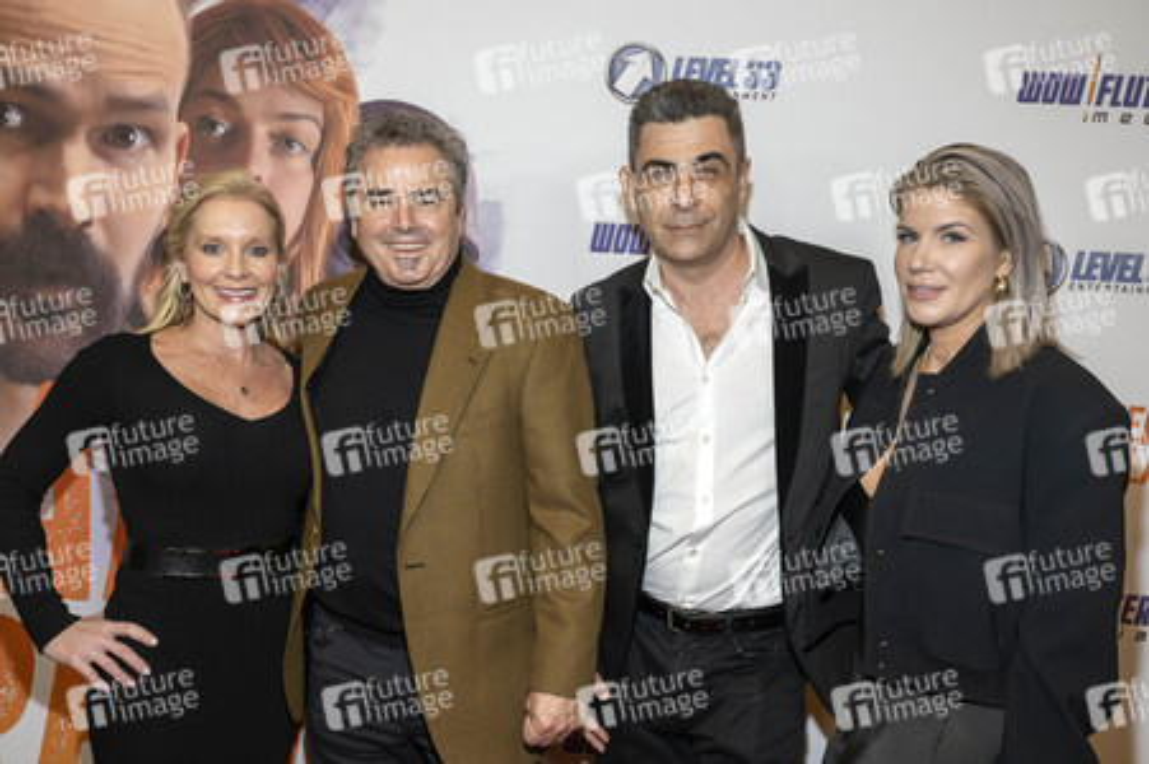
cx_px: 574
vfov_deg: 41.7
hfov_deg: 59.5
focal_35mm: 32
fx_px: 1005
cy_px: 382
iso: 800
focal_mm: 31.5
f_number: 5.6
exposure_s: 1/200
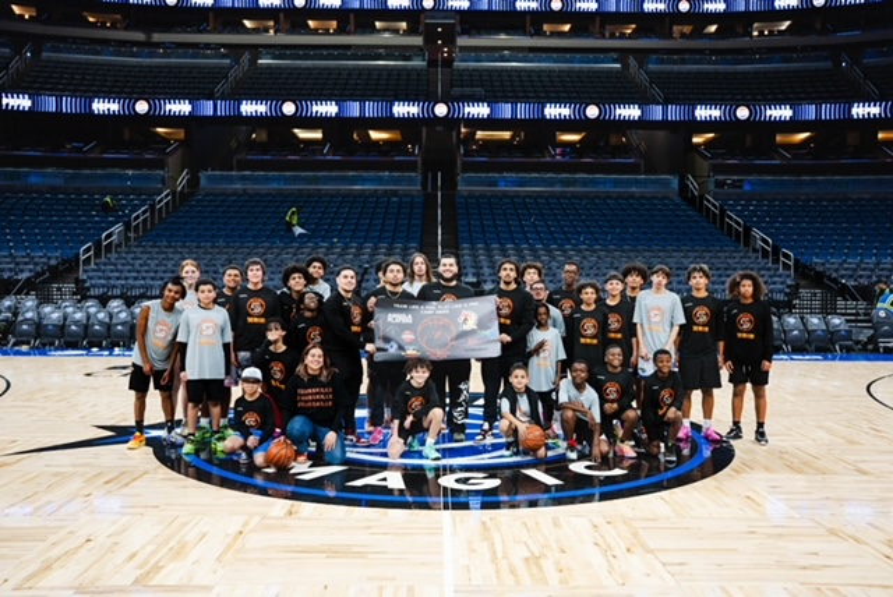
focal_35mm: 32
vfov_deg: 40.8
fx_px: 802
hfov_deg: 58.2
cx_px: 446
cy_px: 298
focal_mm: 32.3
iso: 1250
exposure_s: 1/1000
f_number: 2.8
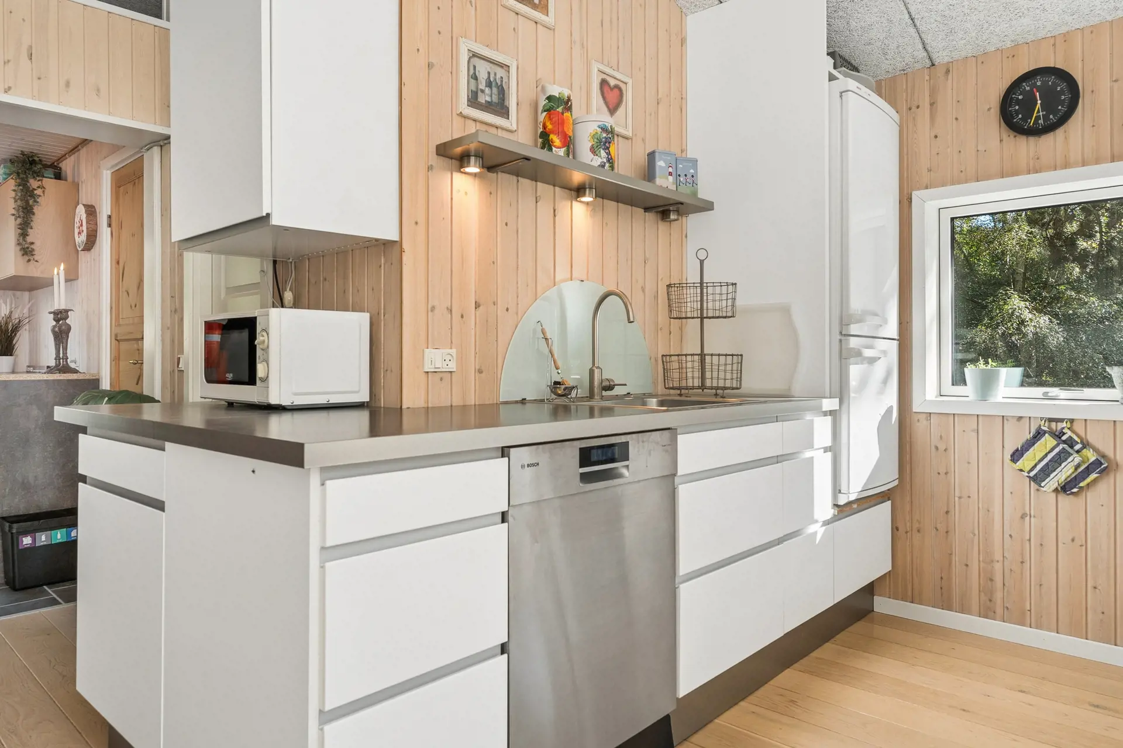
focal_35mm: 24
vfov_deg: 54.1
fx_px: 733
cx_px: 562
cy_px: 374
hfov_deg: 74.9
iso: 100
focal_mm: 23.5
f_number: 8
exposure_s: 1/13
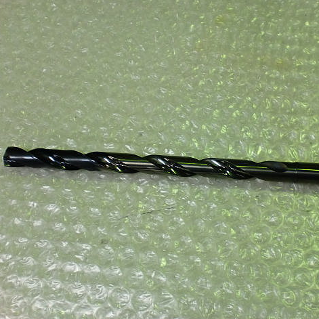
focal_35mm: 42
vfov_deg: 40.0
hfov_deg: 39.7
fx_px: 438
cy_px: 162
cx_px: 207
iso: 160
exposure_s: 1/60
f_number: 3.1
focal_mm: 6.3
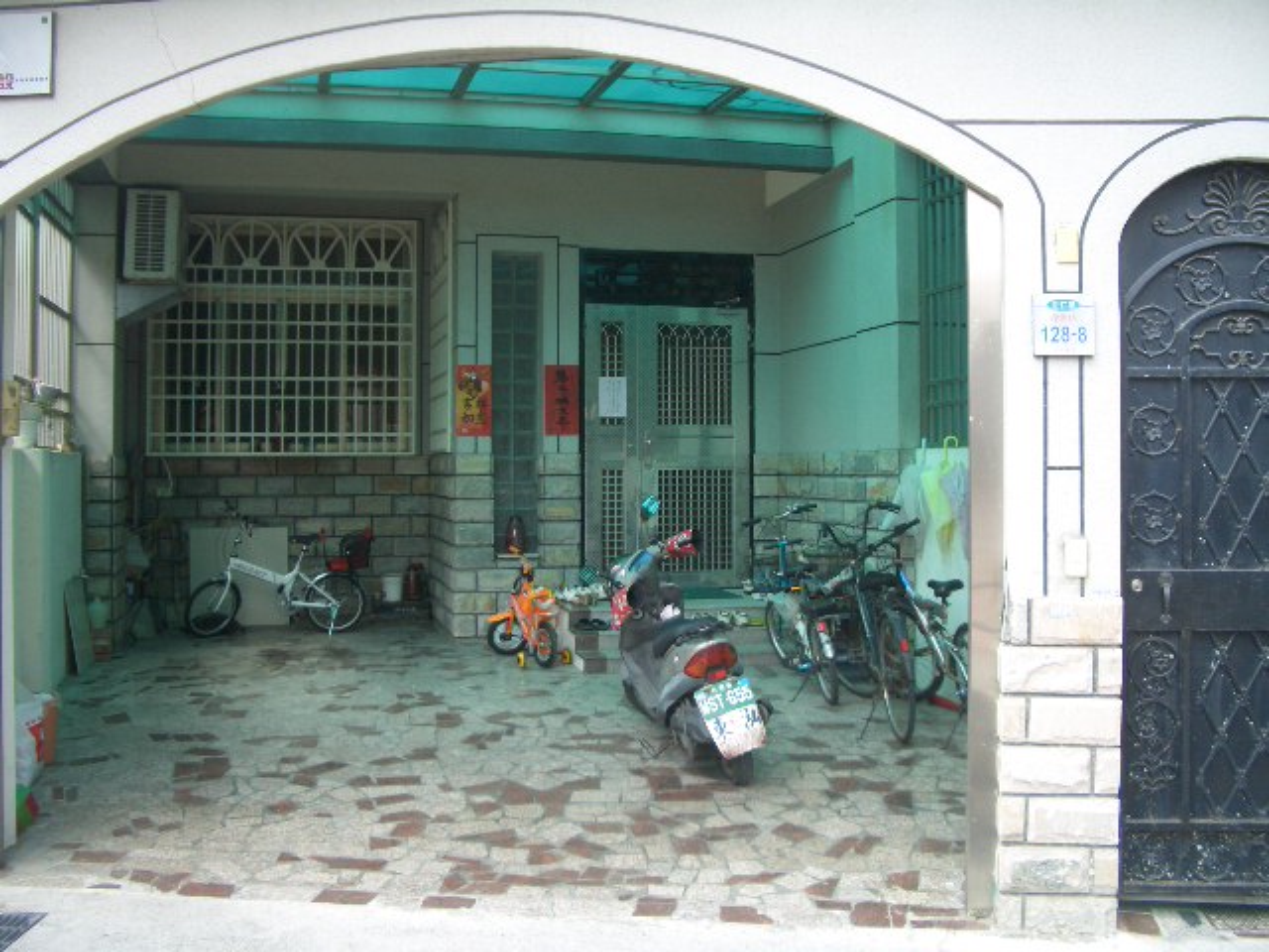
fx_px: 1283
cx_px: 634
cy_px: 476
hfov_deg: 52.6
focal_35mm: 35
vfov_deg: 40.7
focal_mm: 5.8
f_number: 2.6
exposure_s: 1/160
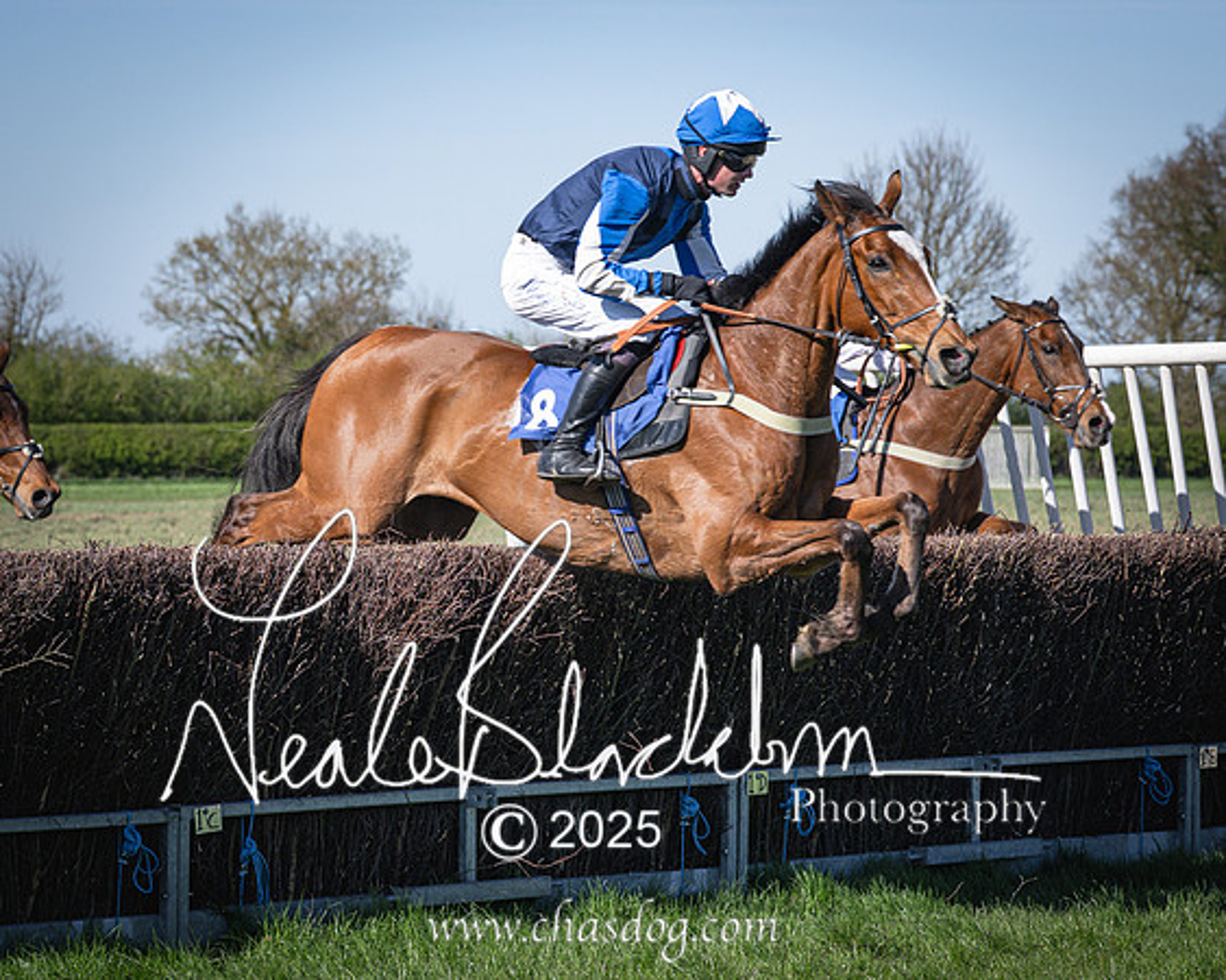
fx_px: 5409
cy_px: 476
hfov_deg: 12.9
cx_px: 566
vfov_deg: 10.4
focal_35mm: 149
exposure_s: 1/1600
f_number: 4
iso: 200
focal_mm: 70
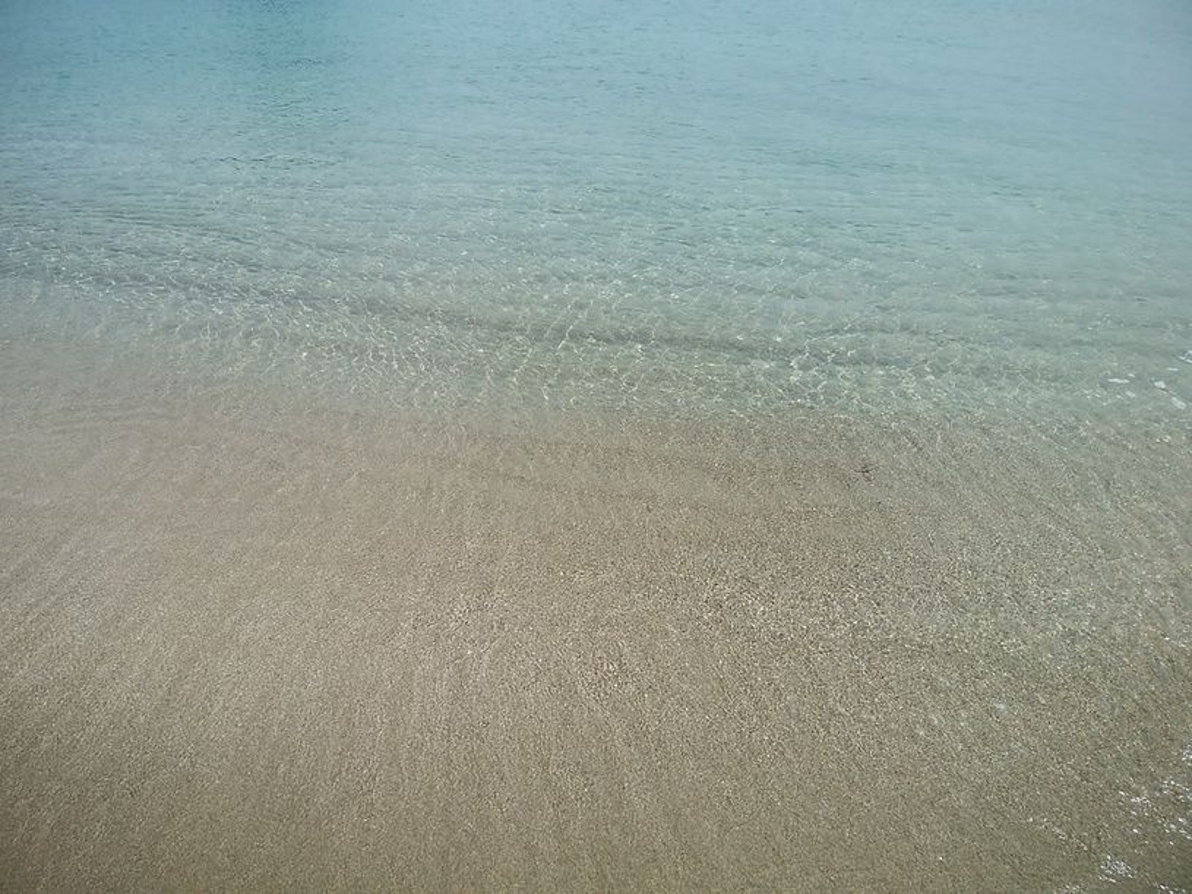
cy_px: 447
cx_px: 596
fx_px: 757
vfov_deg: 61.1
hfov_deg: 76.4
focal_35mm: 22
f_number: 2
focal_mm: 3
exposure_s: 1/1458
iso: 32
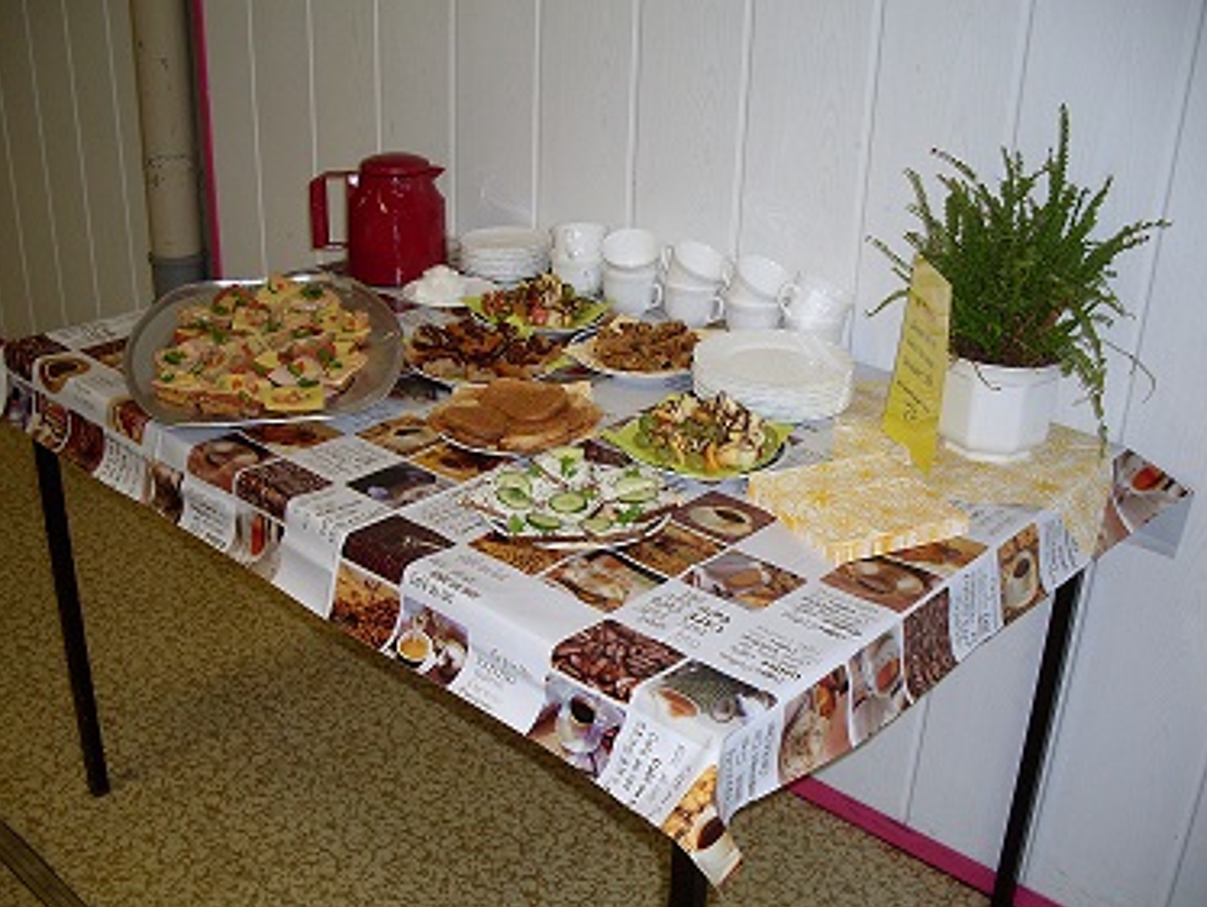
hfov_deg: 47.8
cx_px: 607
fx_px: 1361
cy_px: 452
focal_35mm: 39
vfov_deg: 36.9
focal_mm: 6.3
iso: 100
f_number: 2.8
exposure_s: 1/45
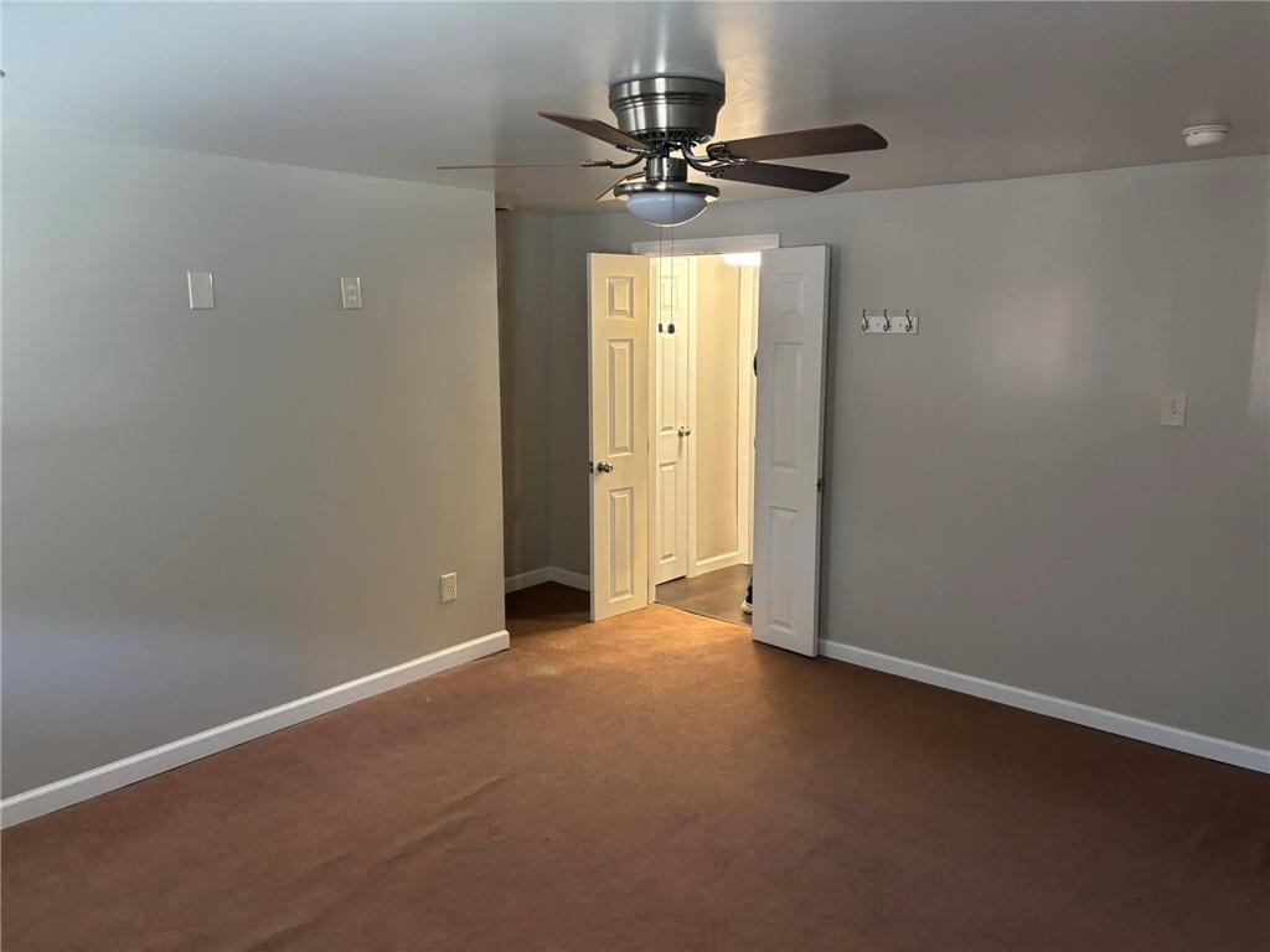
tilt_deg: -9.6
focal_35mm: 26
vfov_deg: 53.1
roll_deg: +0.3
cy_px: 476
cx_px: 635
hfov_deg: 67.3
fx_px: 954
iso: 400
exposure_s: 1/60
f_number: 1.6
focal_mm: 5.96
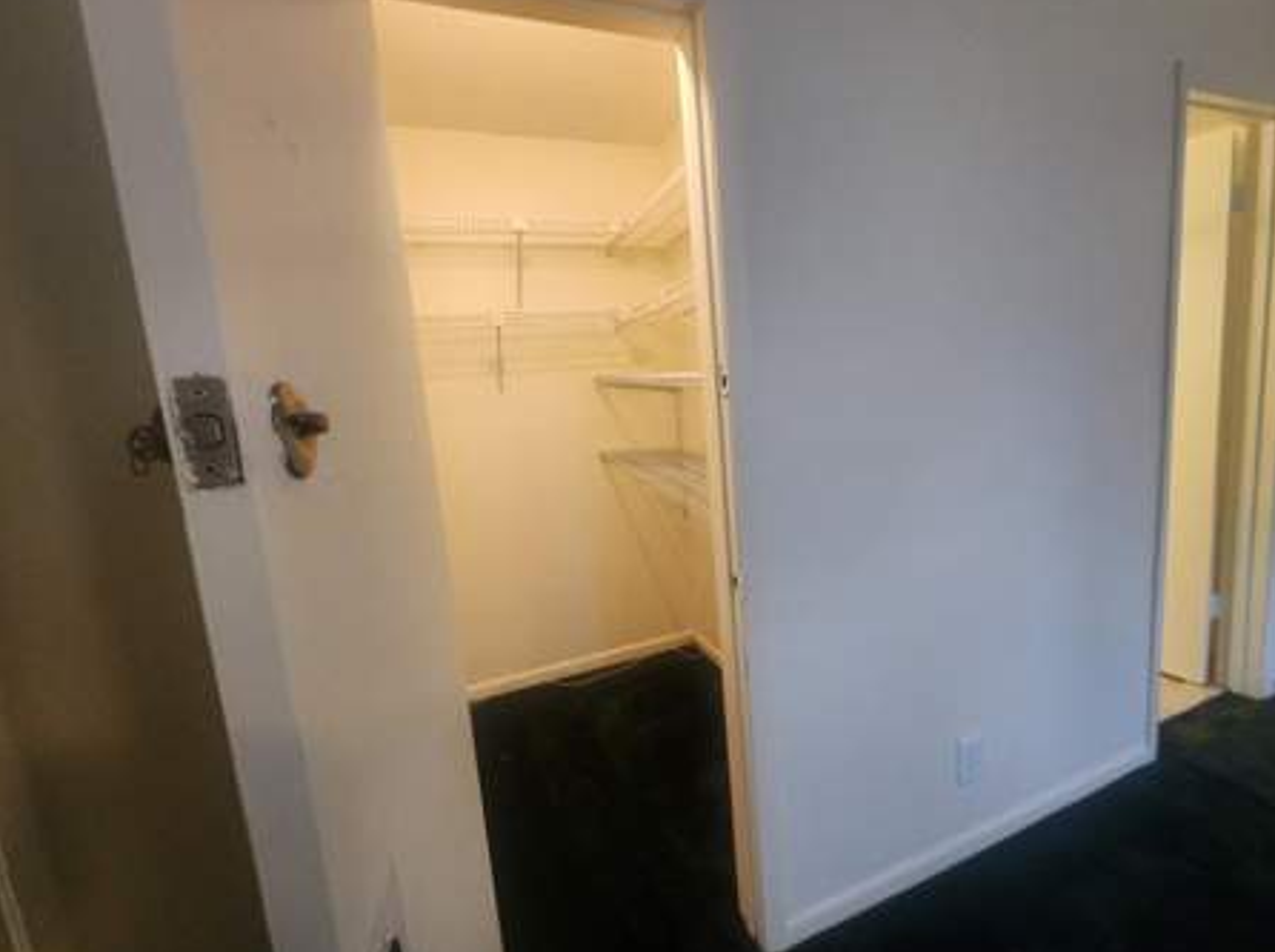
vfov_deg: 85.4
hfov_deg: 102.1
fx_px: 515
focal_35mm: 14
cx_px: 660
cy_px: 450
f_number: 2.2
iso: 250
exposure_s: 1/60
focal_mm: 1.74
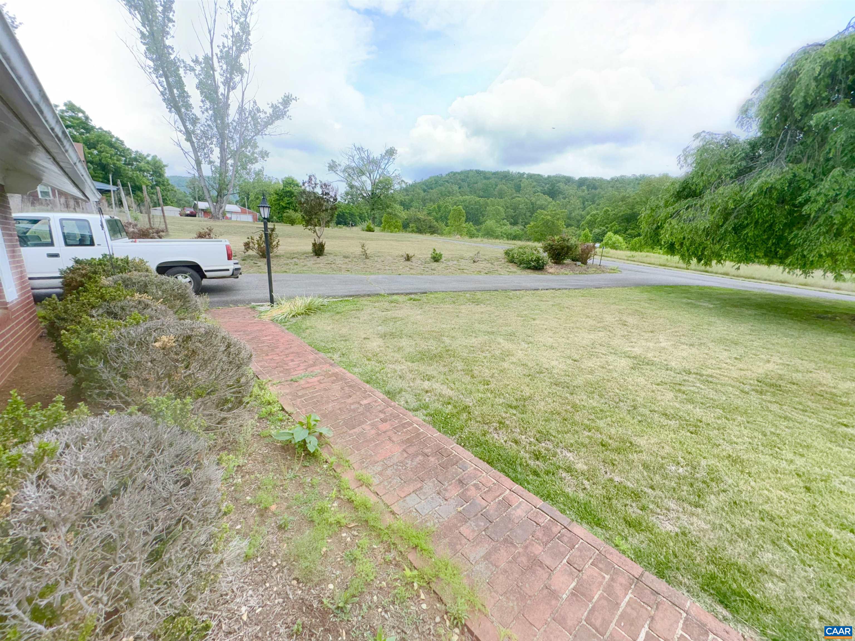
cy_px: 320
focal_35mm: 14
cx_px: 428
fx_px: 346
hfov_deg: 102.1
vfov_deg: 85.7
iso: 50
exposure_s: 1/1110
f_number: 2.2
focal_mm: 2.22
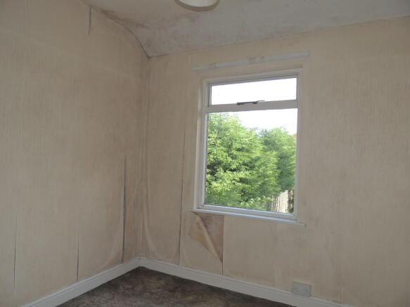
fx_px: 284
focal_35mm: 24
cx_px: 205
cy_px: 154
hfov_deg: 71.6
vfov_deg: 56.8
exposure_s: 1/125
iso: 100
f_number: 3
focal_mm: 4.3
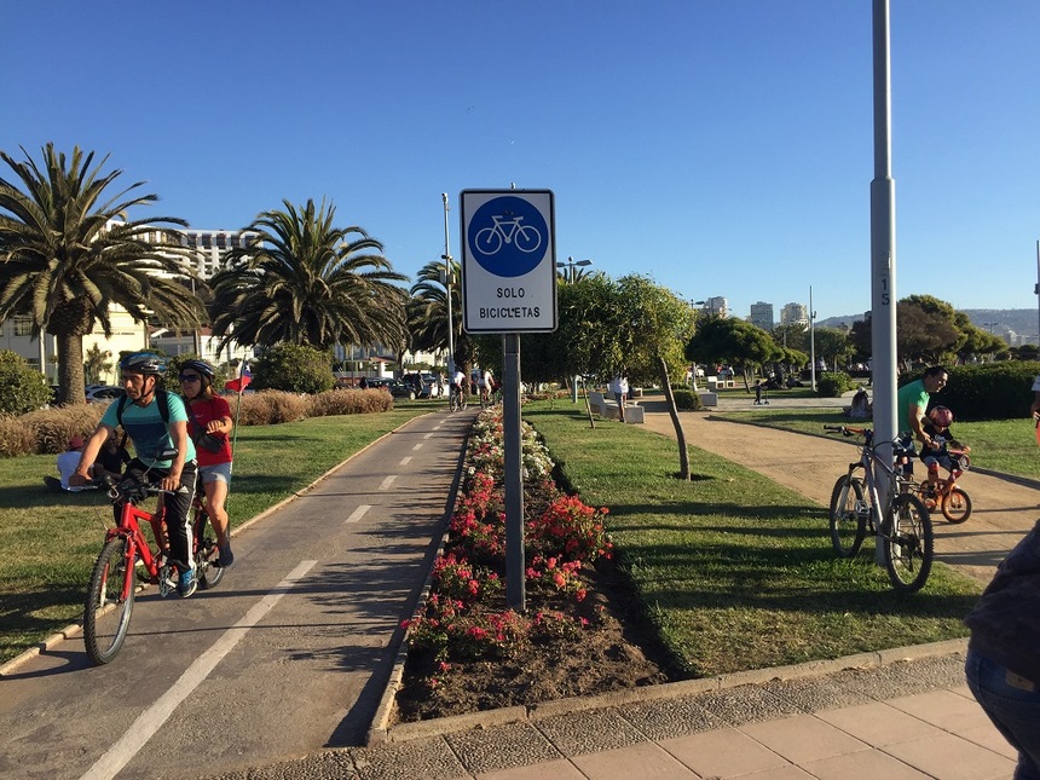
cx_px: 520
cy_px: 390
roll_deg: +0.7
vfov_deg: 48.2
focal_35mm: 29
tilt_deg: -1.8
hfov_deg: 61.7
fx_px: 871
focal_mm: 4.15
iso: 32
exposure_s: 1/1236
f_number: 2.2
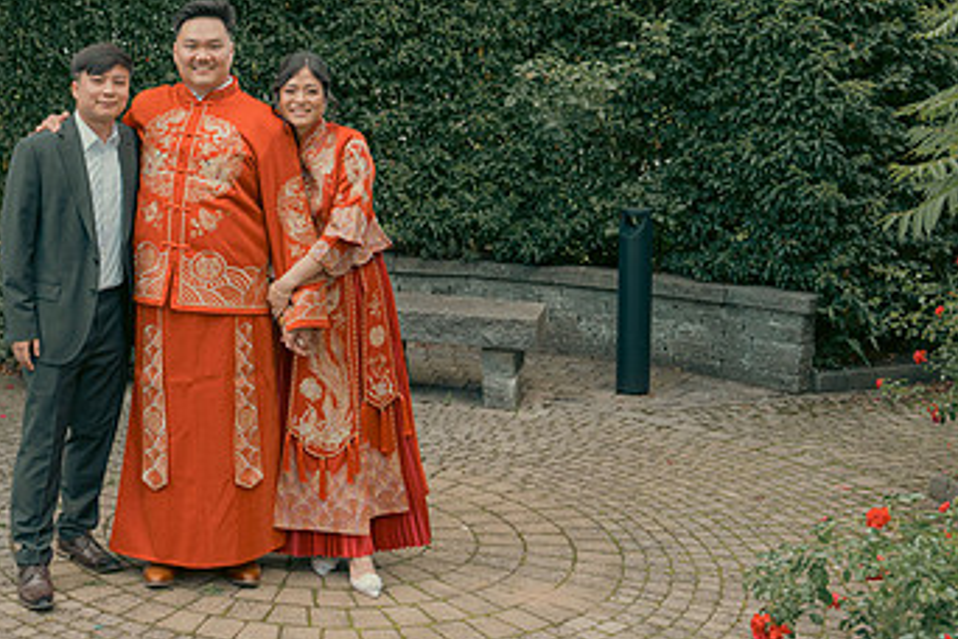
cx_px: 202
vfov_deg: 23.8
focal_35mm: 56
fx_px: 1490
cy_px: 111
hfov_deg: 34.6
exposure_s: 1/160
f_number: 5.6
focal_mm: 33
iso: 500
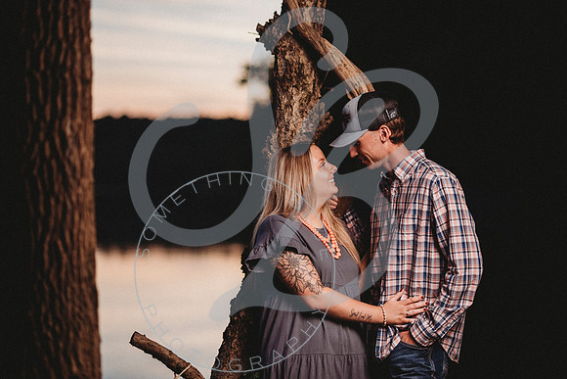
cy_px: 189
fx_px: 1379
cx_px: 288
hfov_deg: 23.2
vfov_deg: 15.6
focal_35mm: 88
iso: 200
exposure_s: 1/1000
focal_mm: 85
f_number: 1.8
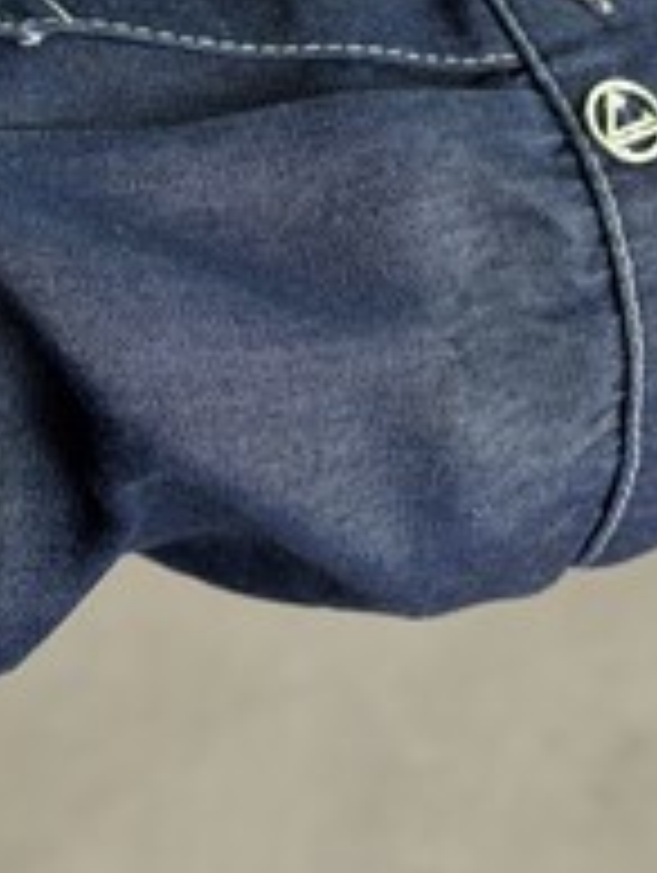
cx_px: 292
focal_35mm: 102
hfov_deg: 14.5
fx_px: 2576
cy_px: 191
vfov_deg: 19.1
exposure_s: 1/100
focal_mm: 6.76
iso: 50
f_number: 1.78
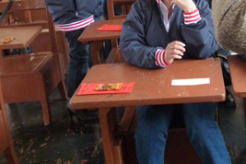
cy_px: -14
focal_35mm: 59
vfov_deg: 21.8
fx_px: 403
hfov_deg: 33.4
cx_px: 178
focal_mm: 5
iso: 800
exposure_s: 1/100
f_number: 3.1
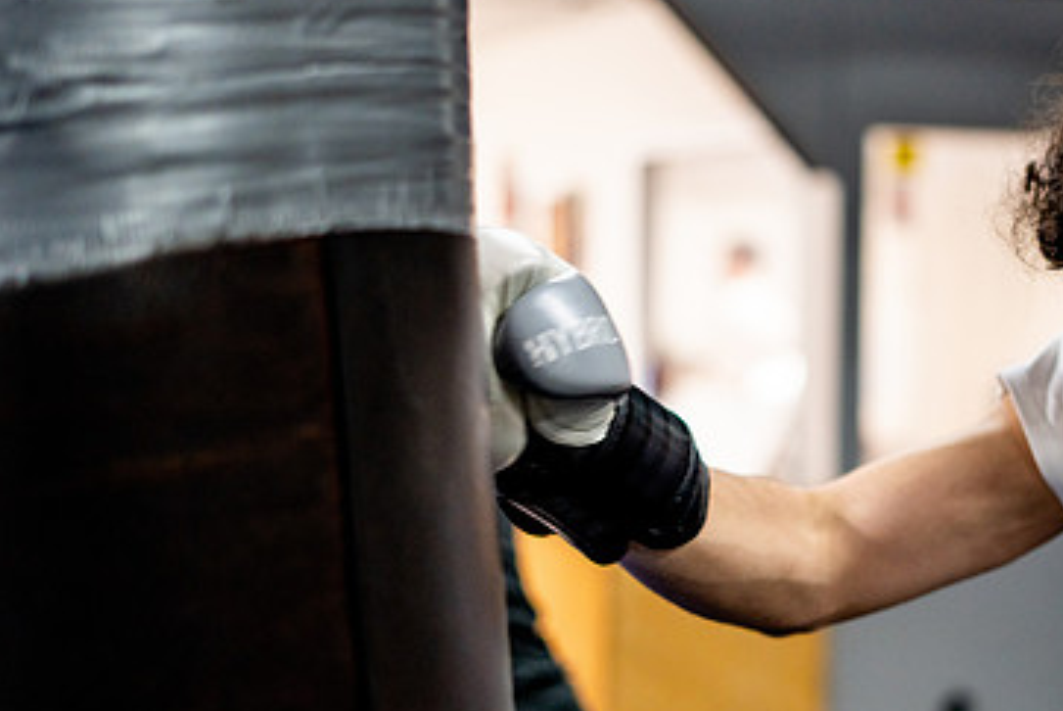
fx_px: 2364
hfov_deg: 25.1
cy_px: 383
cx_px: 772
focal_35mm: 80
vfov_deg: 17.1
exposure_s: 1/500
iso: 1600
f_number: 1.8
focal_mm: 50
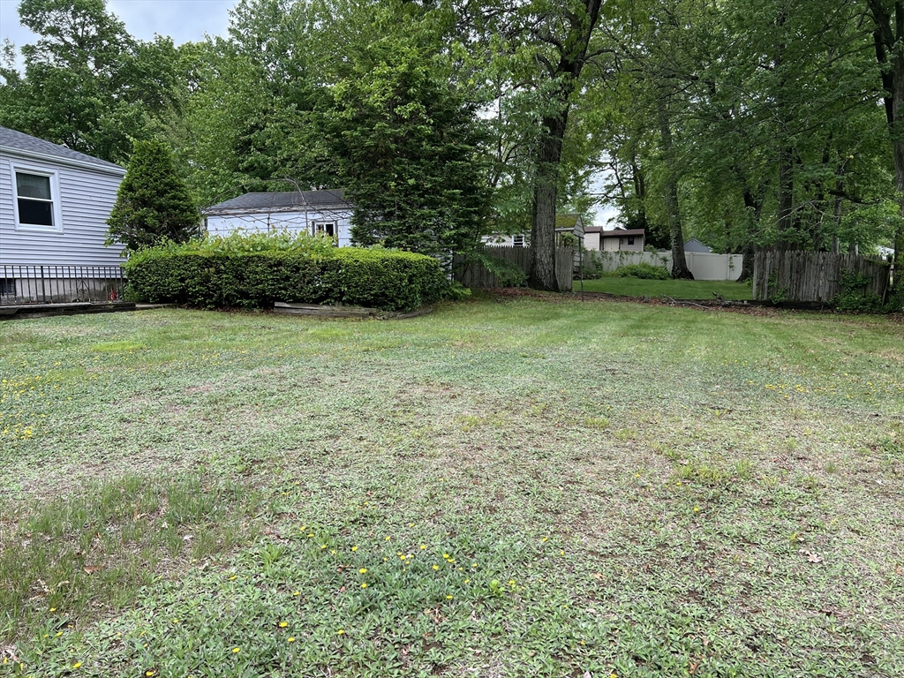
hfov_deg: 67.3
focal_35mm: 26
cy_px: 339
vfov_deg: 53.1
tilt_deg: -5.8
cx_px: 452
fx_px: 679
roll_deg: +1.5
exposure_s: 1/658
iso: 50
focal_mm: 5.7
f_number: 1.5
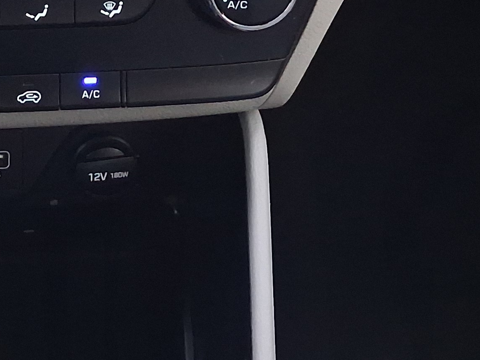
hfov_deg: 19.9
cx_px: 24
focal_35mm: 96
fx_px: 1331
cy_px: -247
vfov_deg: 14.0
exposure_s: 1/60
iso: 500
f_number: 1.8
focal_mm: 4
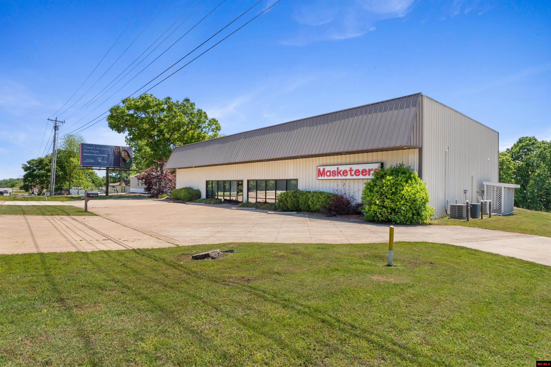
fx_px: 296
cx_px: 276
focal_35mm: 19
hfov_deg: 85.9
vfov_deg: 63.6
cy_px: 184
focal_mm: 12.9
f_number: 9
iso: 200
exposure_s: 1/125
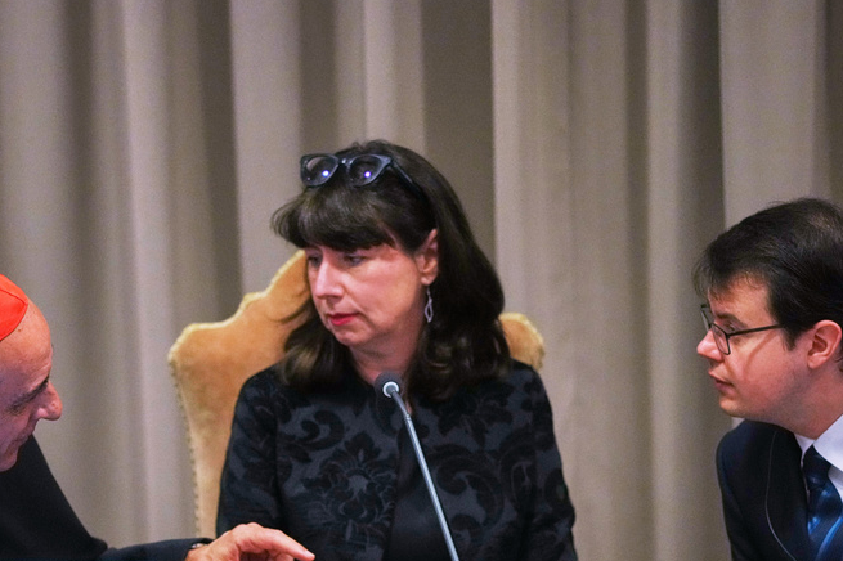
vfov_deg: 2.9
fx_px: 10976
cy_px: 431
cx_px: 367
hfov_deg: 4.4
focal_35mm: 469
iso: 5000
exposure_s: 1/250
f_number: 2.8
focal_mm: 300
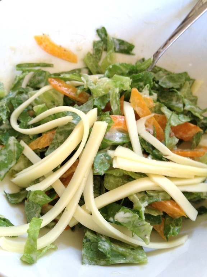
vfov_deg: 52.6
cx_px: 104
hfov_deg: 40.7
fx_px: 279
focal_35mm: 35
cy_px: 138
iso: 125
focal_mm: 4.28
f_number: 2.4
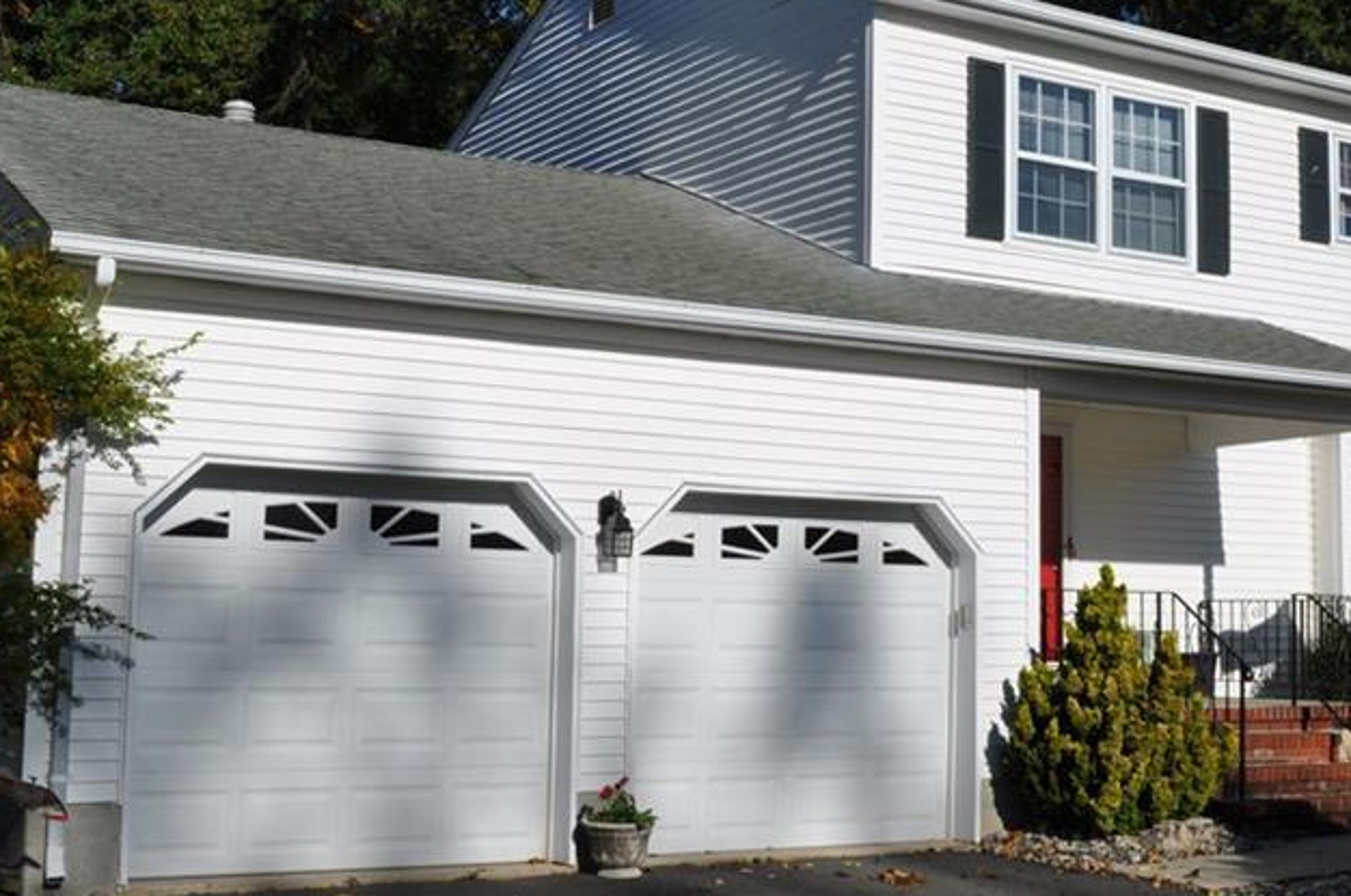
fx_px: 2023
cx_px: 805
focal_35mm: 54
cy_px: 407
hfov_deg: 36.8
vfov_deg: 25.0
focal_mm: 22
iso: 200
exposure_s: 1/250
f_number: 16
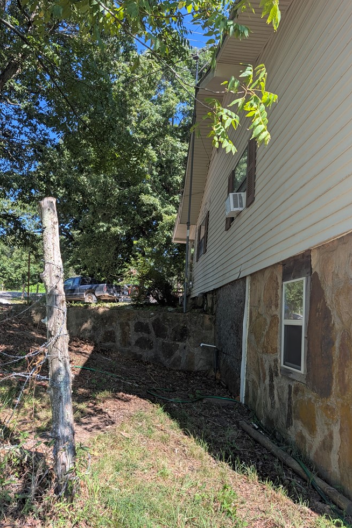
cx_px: 154
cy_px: 254
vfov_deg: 69.4
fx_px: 382
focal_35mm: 26
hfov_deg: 49.4
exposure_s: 1/415
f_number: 1.68
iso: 21
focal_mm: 6.9
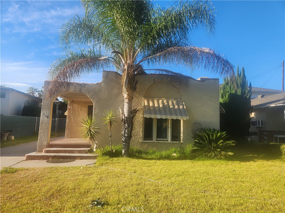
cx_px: 142
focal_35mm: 23
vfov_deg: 58.9
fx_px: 189
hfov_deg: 73.9
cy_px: 106
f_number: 1.8
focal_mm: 5.4
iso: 20
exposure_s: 1/761
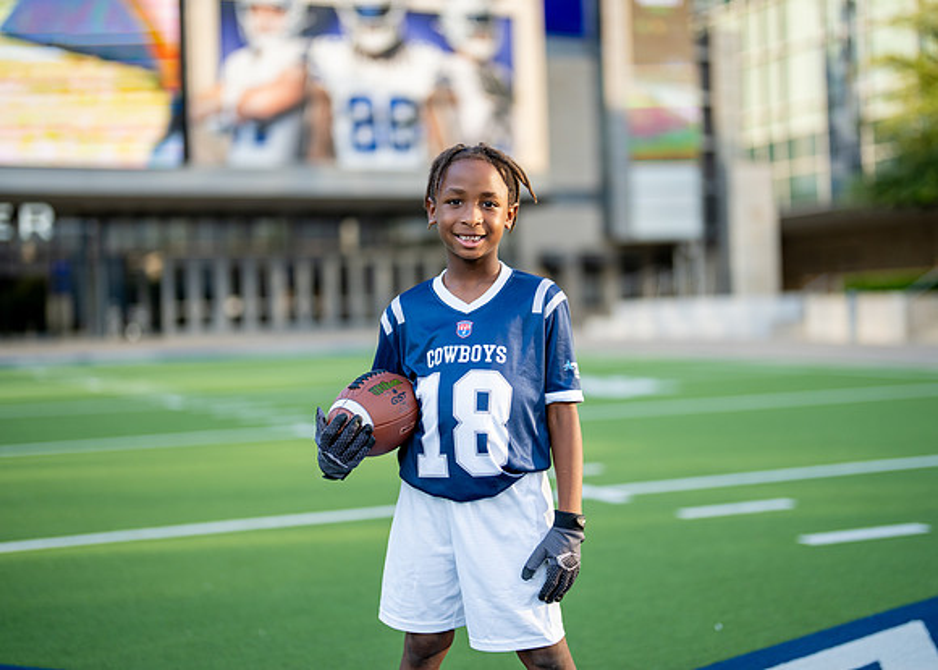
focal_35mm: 57
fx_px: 1510
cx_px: 486
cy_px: 319
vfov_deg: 25.0
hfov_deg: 34.5
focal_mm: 50
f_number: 1.2
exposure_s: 1/1600
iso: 100
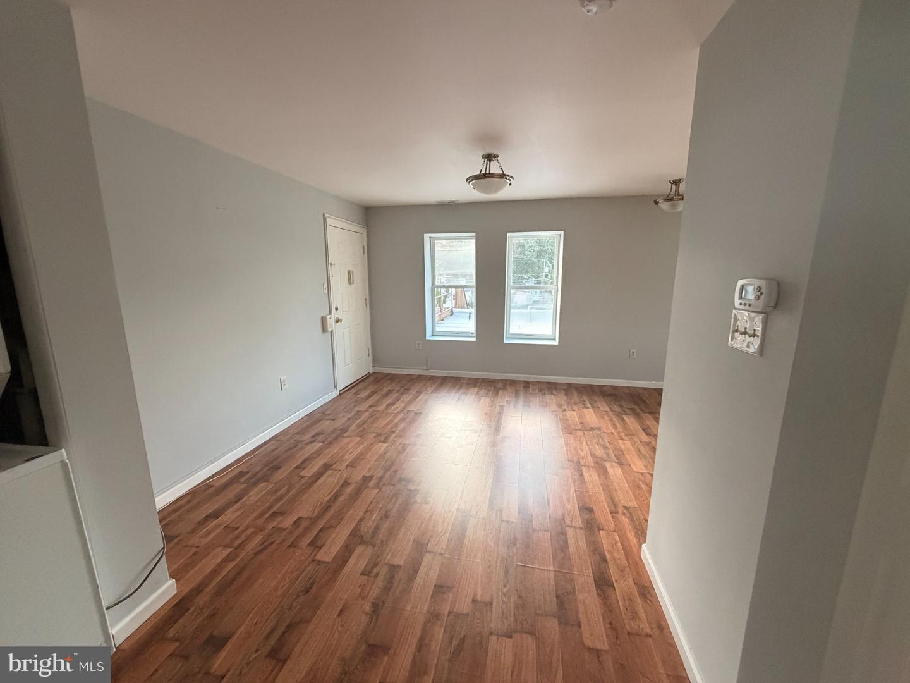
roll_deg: +0.3
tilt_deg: -10.4
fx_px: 368
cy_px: 342
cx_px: 455
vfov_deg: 85.7
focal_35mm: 14
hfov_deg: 102.1
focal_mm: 2.22
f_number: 2.2
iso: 500
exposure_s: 1/60
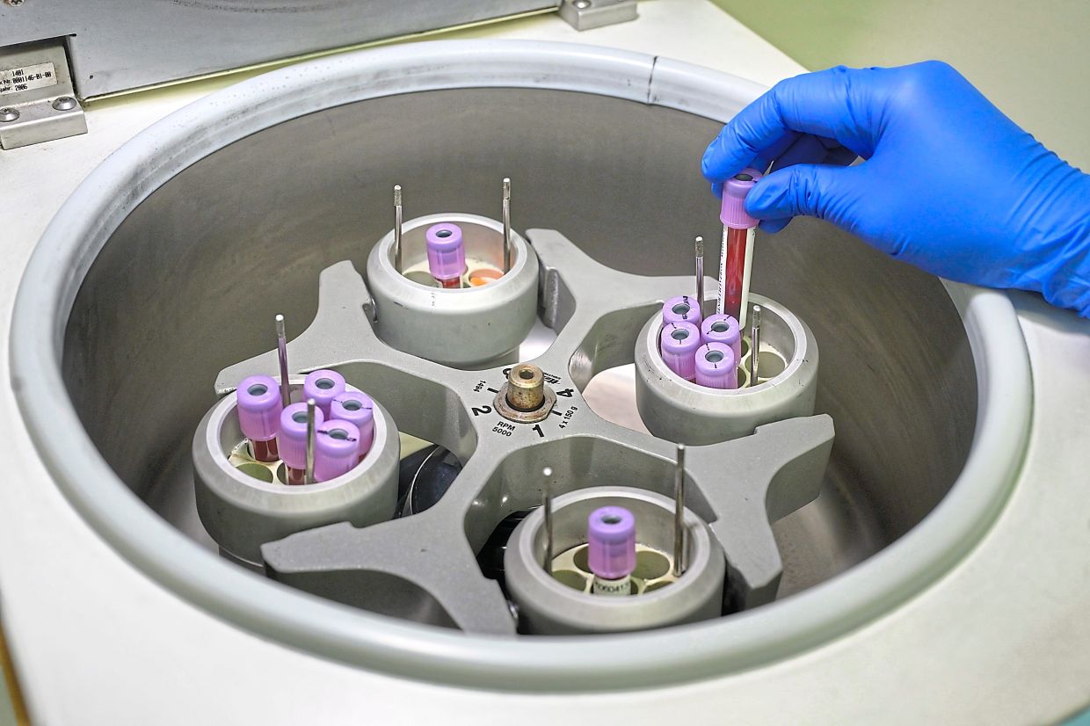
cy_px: 363
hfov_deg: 46.4
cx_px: 545
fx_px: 1271
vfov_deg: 31.9
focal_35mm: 42
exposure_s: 1/250
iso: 2500
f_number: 5
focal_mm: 42
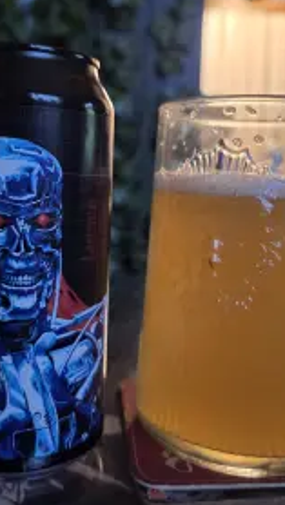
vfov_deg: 54.9
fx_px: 482
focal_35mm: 36
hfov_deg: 32.9
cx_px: 147
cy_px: 203
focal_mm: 6.5
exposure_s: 1/100
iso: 1250
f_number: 1.4
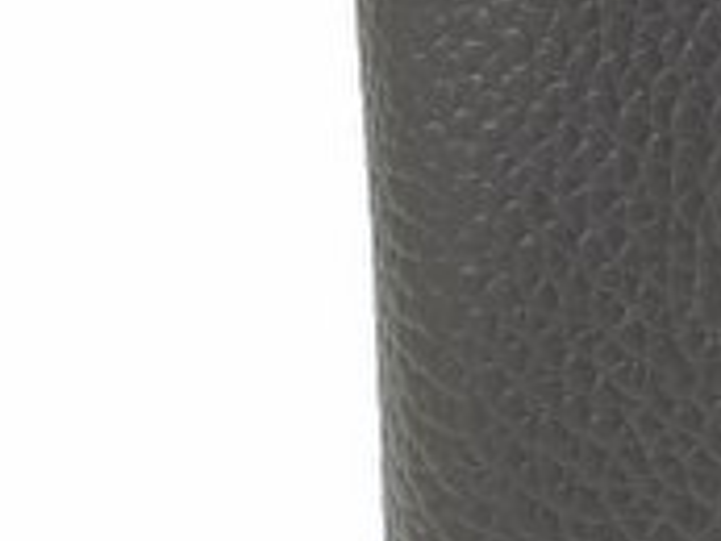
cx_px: 1159
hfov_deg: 14.9
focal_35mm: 120
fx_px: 2501
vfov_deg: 12.3
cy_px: 512
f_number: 2.4
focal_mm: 4.3
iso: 50
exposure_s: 1/127
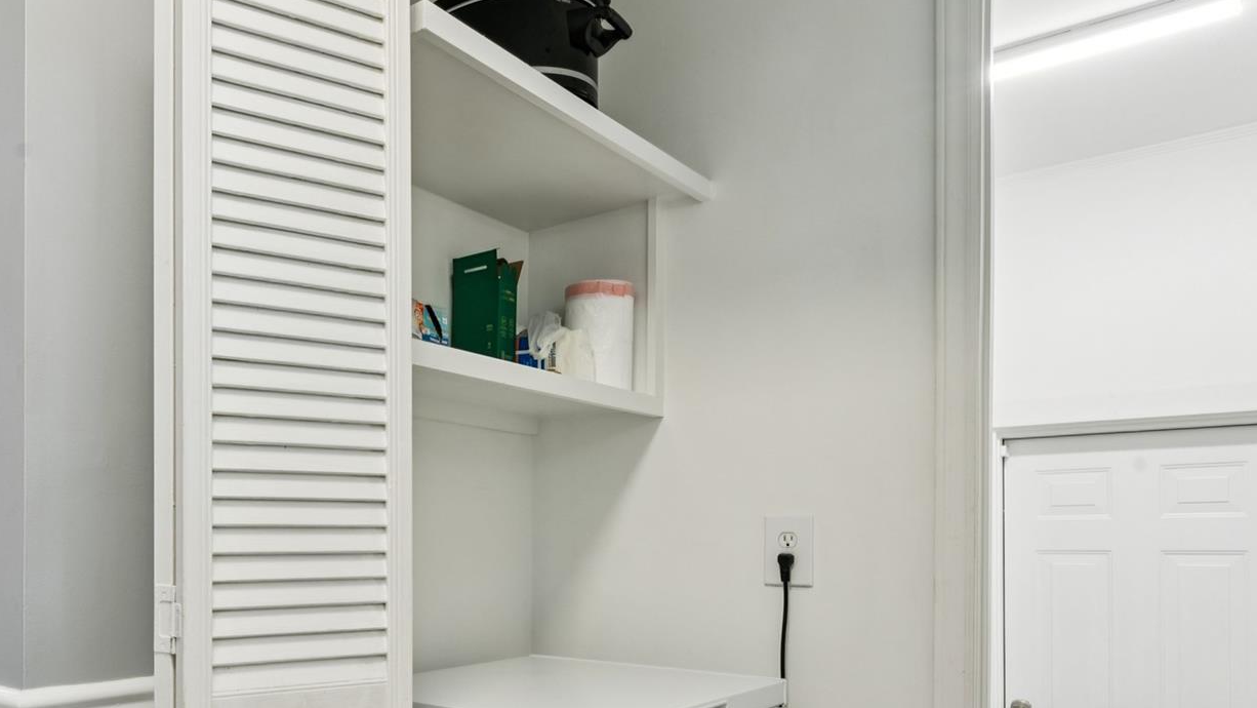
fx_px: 945
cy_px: 565
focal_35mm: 28
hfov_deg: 64.6
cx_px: 373
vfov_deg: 39.5
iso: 200
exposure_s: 1/1.67
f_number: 13
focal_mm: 16.2
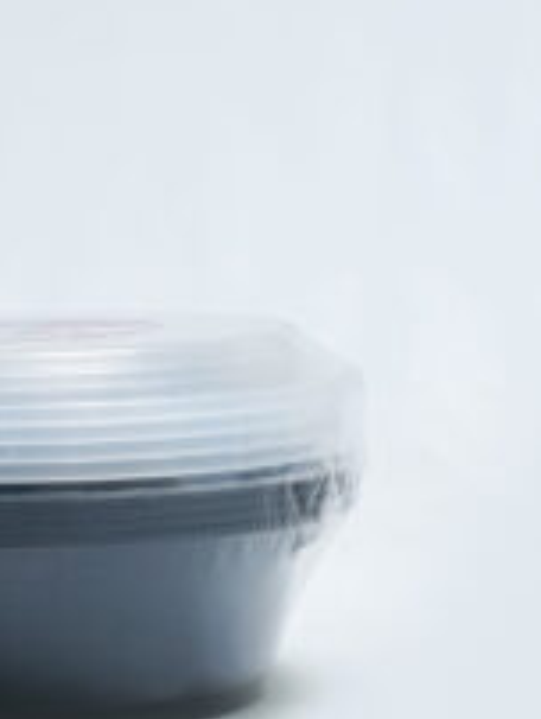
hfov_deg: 10.8
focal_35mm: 137
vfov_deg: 14.4
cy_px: 465
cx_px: 46
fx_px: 2849
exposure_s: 1/125
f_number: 11
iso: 3200
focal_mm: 45
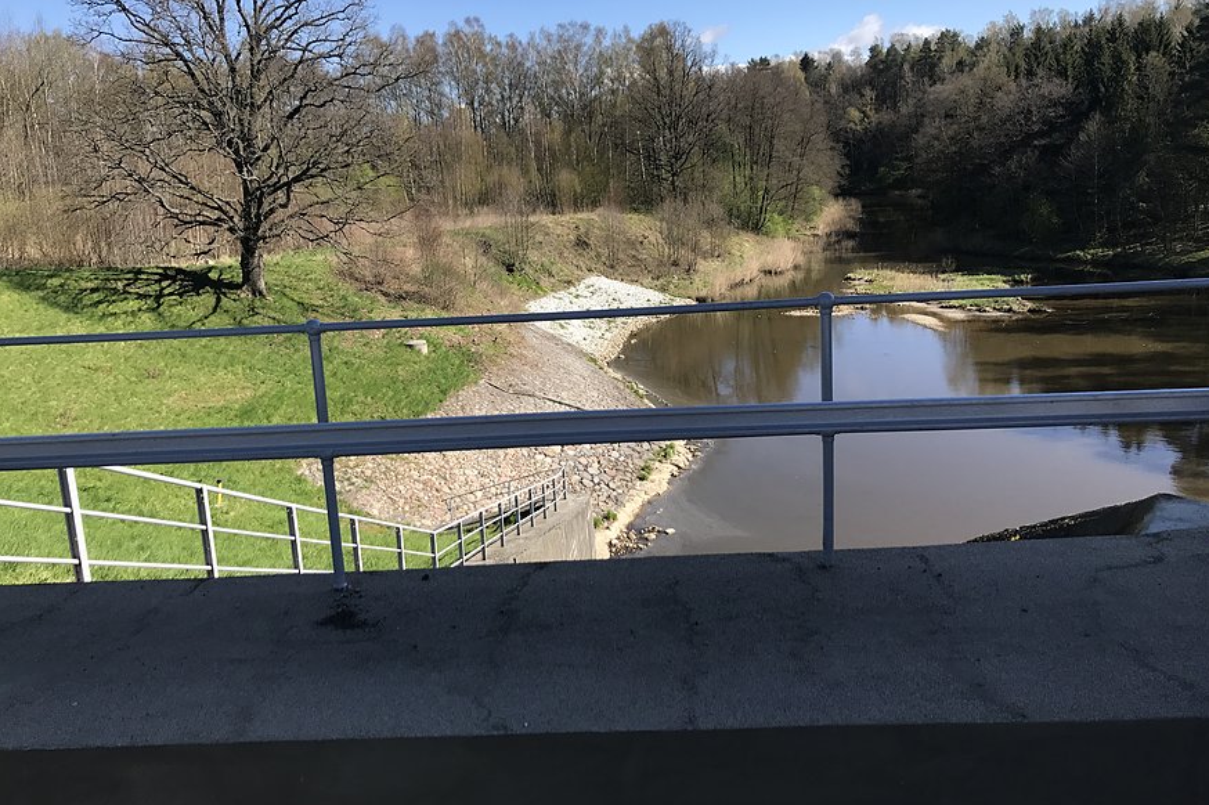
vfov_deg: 43.6
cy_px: 377
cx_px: 610
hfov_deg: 61.9
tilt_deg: -13.3
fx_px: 1007
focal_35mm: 30
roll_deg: +1.8
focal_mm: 3.99
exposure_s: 1/1408
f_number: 1.8
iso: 20
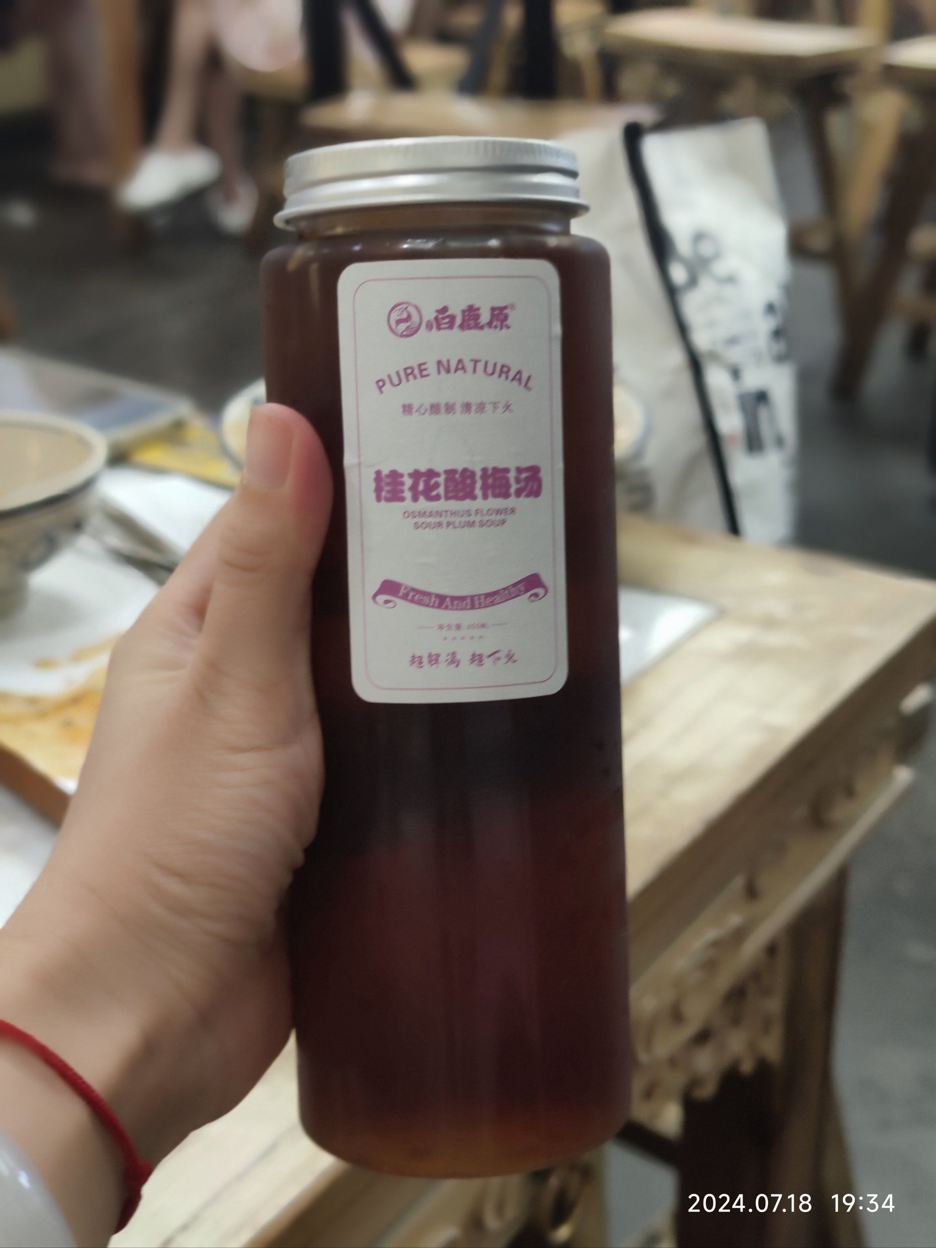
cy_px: 624
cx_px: 468
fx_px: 1803
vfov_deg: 38.2
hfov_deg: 29.1
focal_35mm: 50
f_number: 2
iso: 214
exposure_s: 1/50
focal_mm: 8.16
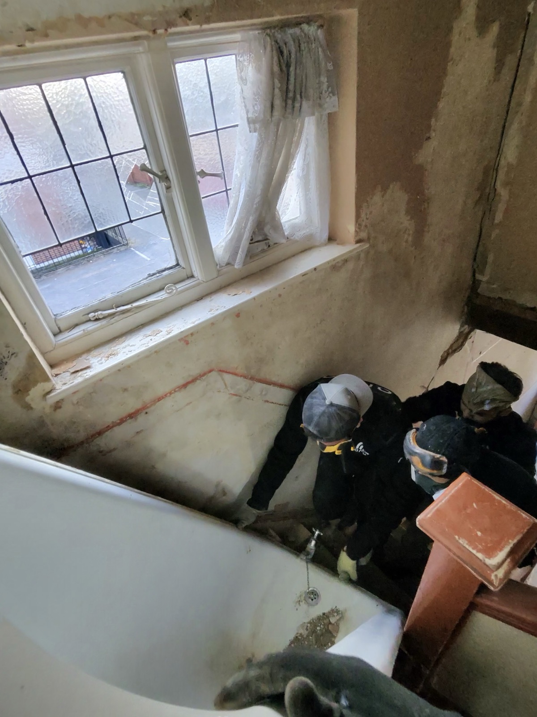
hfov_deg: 89.9
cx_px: 268
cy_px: 358
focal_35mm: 13
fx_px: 269
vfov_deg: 106.2
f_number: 2.2
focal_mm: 2.24
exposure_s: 1/120
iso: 409
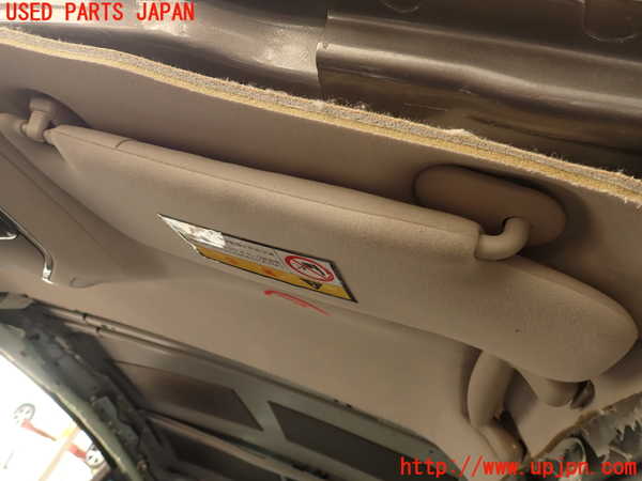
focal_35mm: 25
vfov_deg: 54.9
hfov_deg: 69.4
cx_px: 321
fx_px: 464
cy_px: 240
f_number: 2.8
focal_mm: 4.5
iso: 100
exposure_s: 1/60
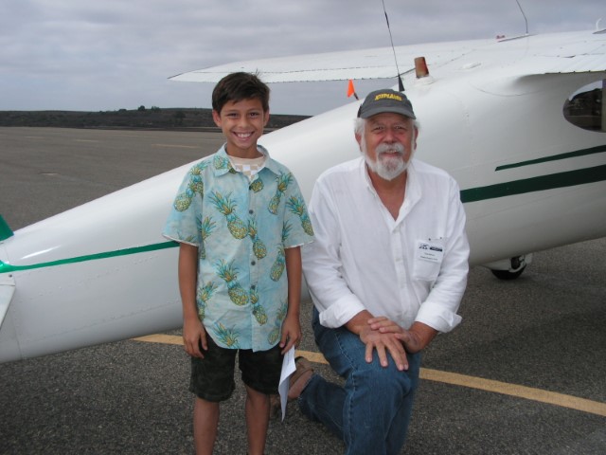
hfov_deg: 51.4
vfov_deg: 39.7
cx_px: 303
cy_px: 228
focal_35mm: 36
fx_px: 630
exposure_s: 1/1000
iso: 50
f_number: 3.2
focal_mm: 6
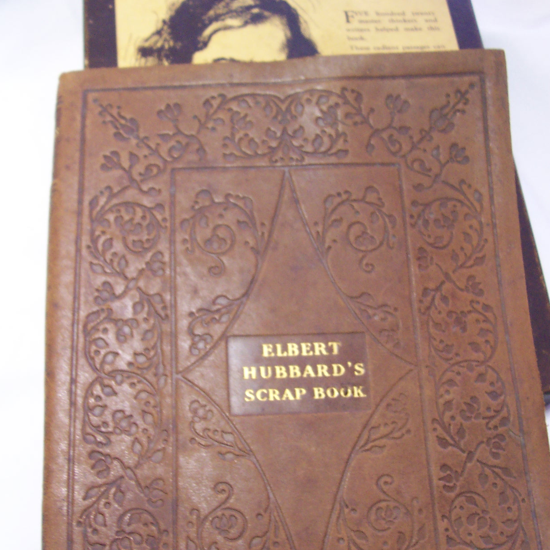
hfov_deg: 38.3
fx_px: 791
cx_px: 276
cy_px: 302
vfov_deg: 38.3
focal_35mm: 44
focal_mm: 5.6
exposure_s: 1/20
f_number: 2.8
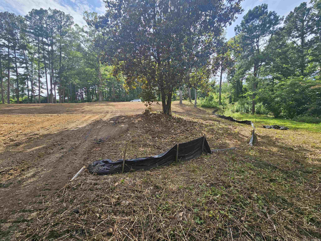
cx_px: 160
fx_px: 121
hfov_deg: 106.2
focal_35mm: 13
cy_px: 120
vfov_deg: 89.9
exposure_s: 1/924
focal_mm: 2.2
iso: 50
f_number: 2.2
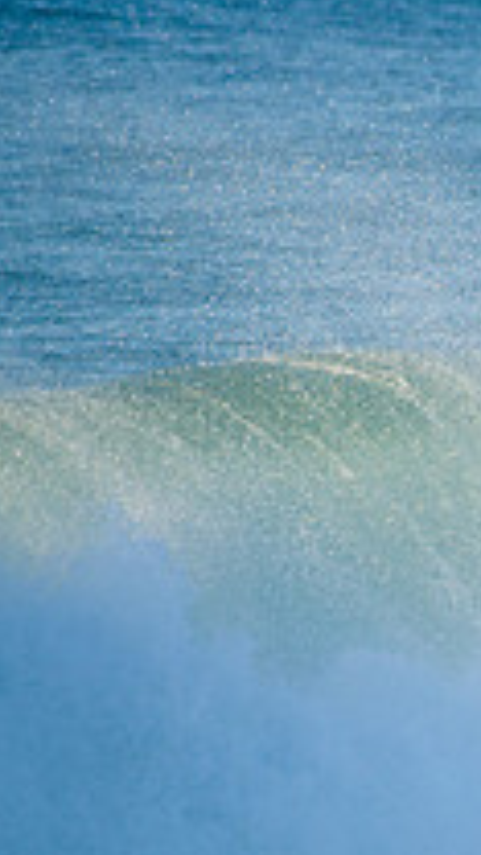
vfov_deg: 1.5
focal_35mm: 1463
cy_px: 726
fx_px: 33172
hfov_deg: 0.8
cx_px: 991
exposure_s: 1/1600
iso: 250
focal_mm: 500
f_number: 5.6
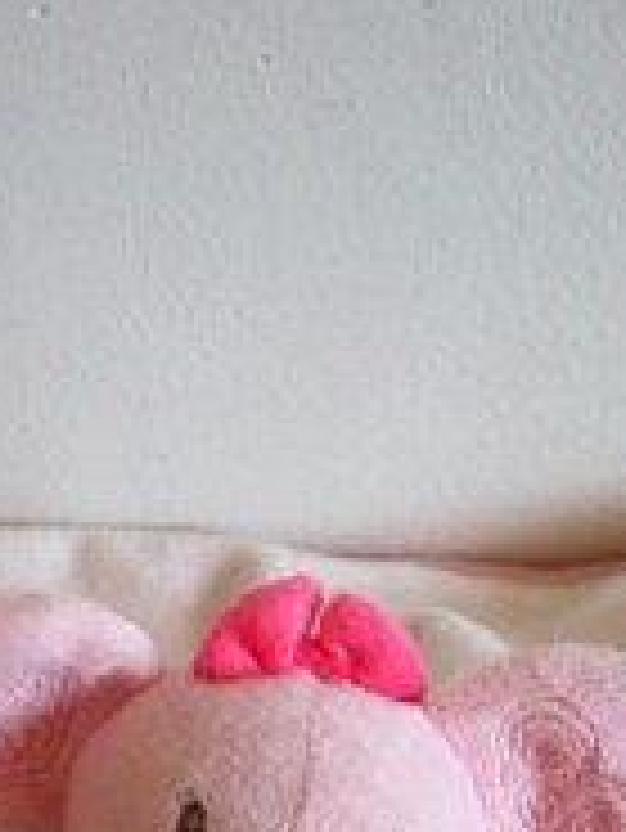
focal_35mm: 107
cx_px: 275
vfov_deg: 17.8
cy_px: 868
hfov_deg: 13.8
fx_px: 2577
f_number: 3.1
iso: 200
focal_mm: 6.3
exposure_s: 1/31.2
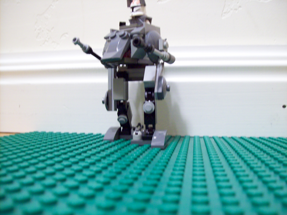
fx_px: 298
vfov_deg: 39.6
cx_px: 144
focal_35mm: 36
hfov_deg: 51.4
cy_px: 108
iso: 200
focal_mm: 6
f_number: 2.7
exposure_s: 1/4
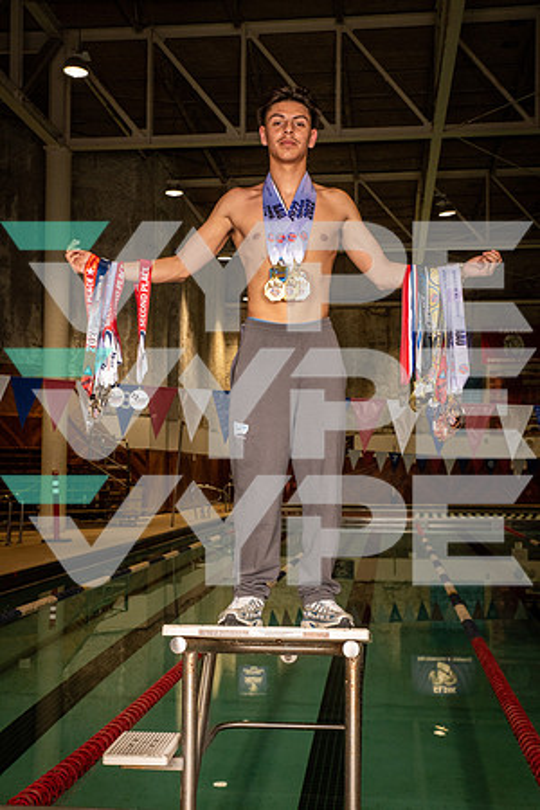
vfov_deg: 42.7
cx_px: 270
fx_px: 1035
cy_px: 405
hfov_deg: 29.2
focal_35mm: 46
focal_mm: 46
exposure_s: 1/400
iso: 1000
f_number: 6.3
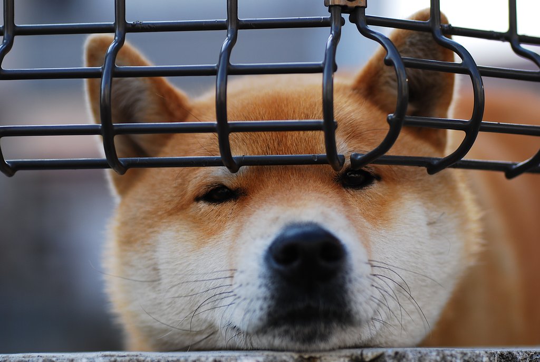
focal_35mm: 135
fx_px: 2027
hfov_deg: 15.2
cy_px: 181
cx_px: 270
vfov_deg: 10.2
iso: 100
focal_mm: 90
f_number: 3.2
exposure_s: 1/250
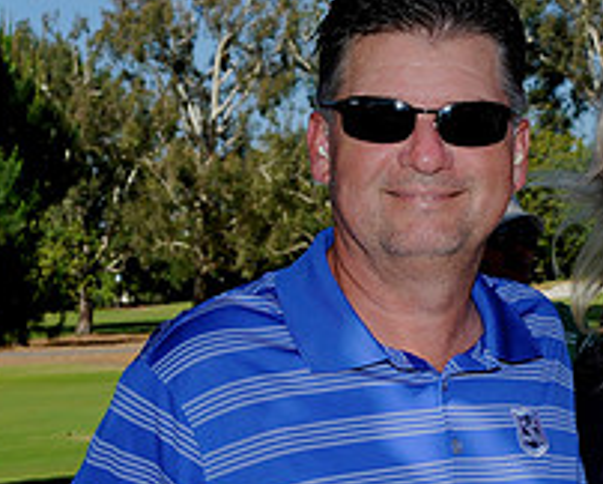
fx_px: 2162
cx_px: 487
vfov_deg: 12.7
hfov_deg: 15.8
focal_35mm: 121
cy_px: 332
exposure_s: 1/250
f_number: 11
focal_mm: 45
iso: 200
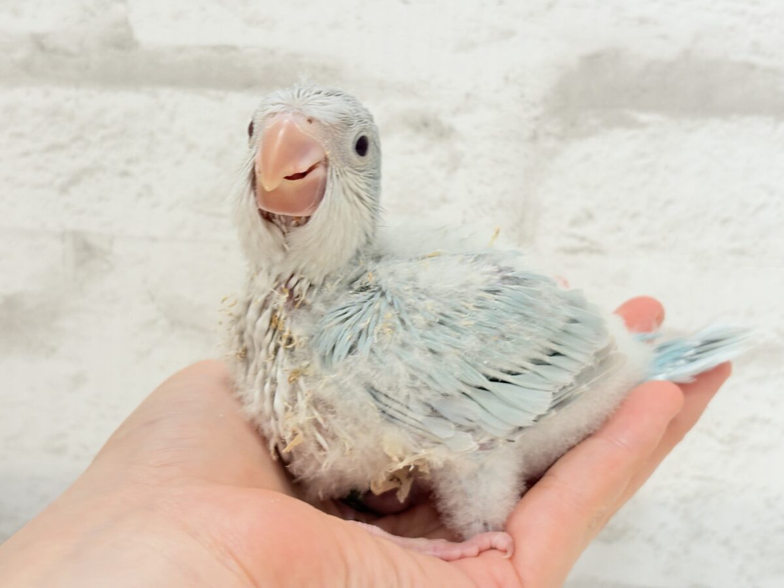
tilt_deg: -7.1
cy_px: 294
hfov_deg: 36.8
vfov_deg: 28.0
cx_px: 392
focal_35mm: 52
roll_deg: -1.1
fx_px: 1178
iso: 50
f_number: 1.6
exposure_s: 1/50
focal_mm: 5.96
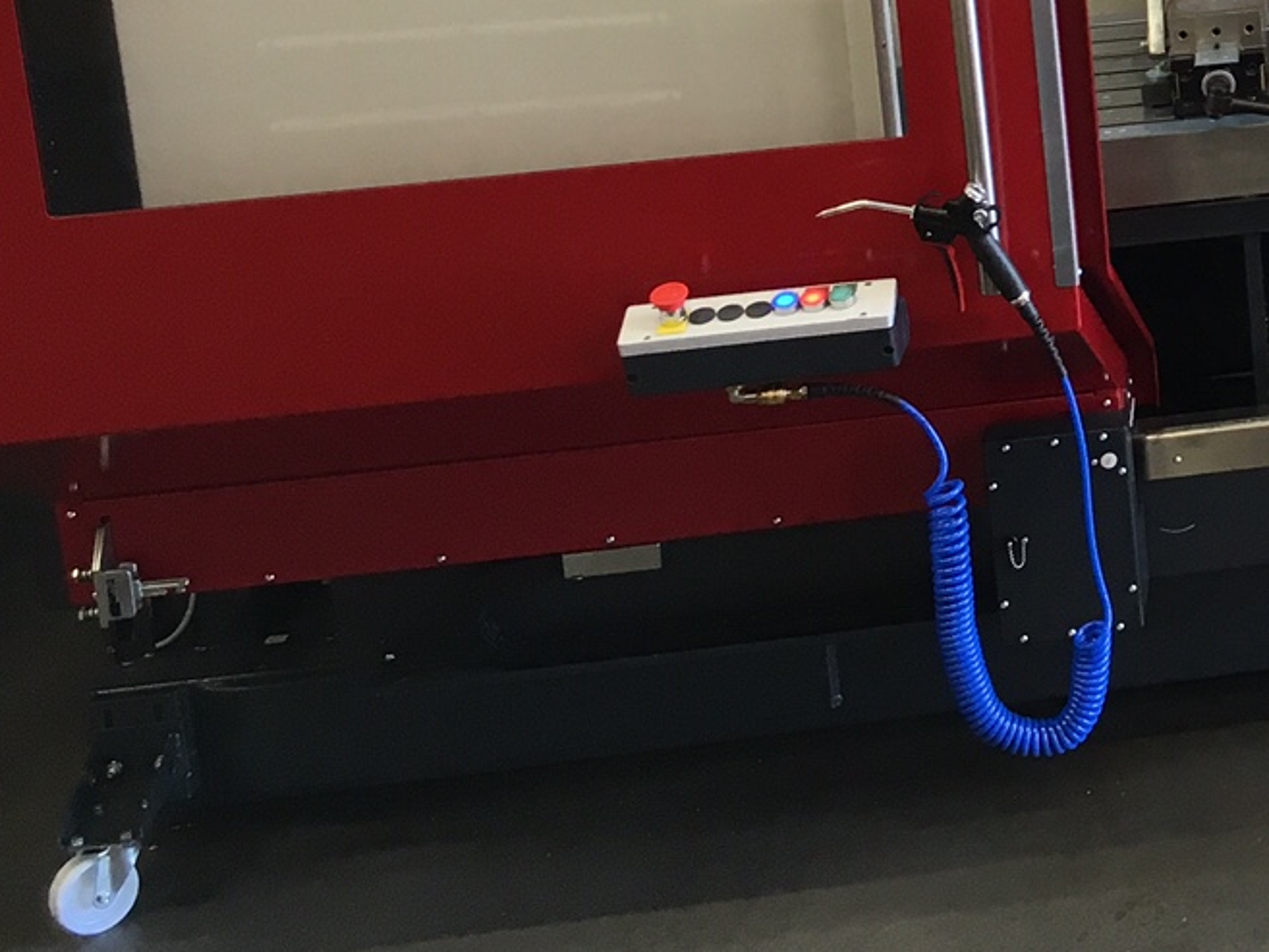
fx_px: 3263
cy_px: -346
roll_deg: +2.9
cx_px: 1889
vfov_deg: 15.6
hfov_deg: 19.3
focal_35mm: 89
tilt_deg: -10.7
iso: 25
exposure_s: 1/33
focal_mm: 4.15
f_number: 2.2
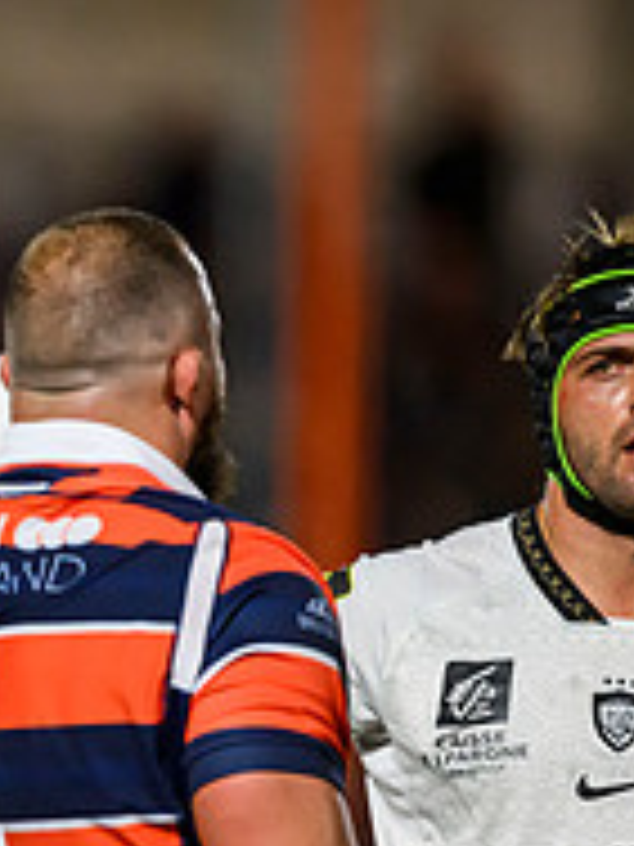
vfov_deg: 1.5
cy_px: 716
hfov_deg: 1.1
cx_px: -460
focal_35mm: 1334
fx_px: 32577
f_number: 2.8
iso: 4000
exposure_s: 1/1600
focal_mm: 400
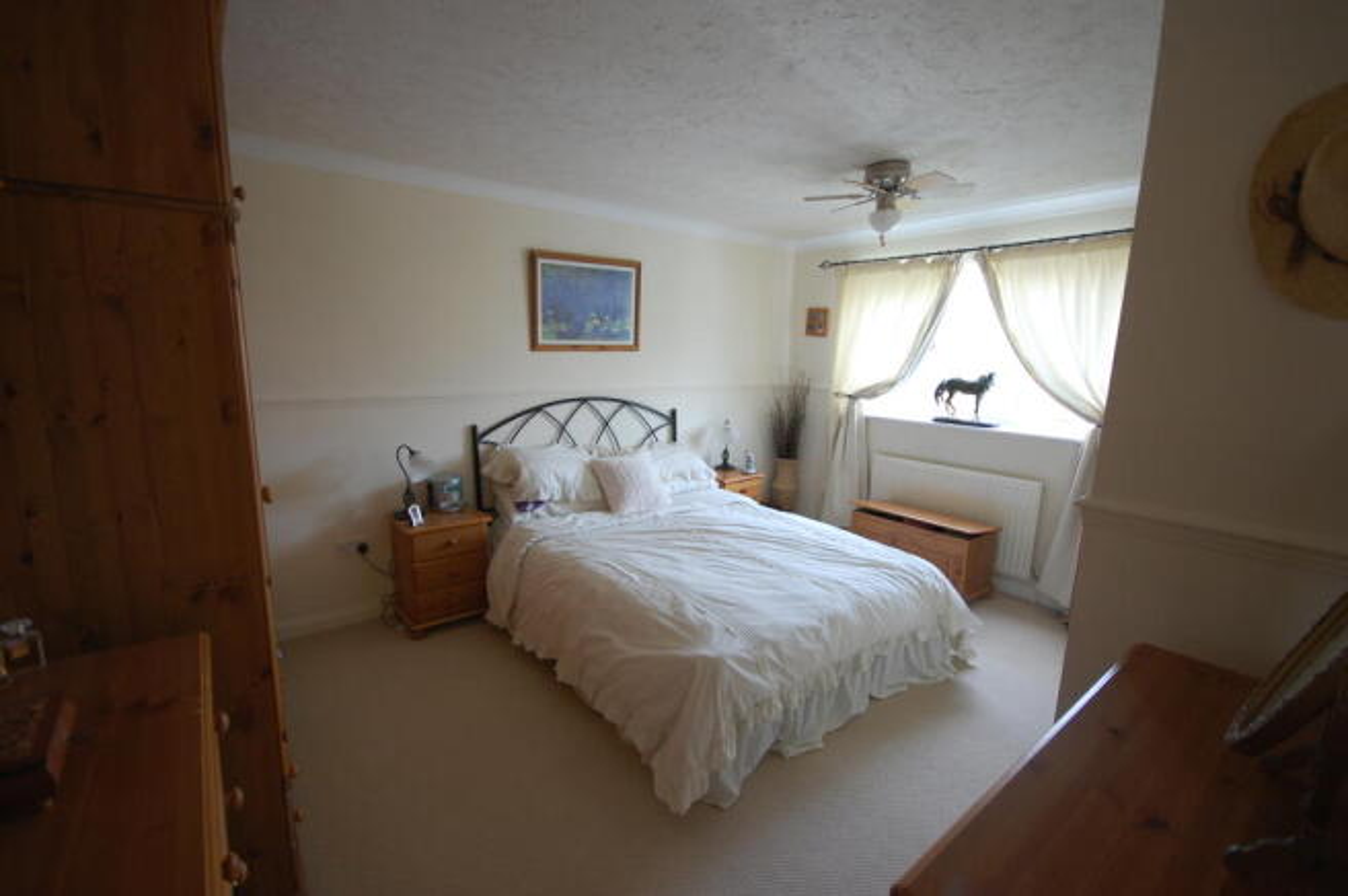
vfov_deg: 77.2
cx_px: 674
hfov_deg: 100.4
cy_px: 448
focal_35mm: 15
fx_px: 561
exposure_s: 1/30
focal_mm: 10
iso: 400
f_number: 4
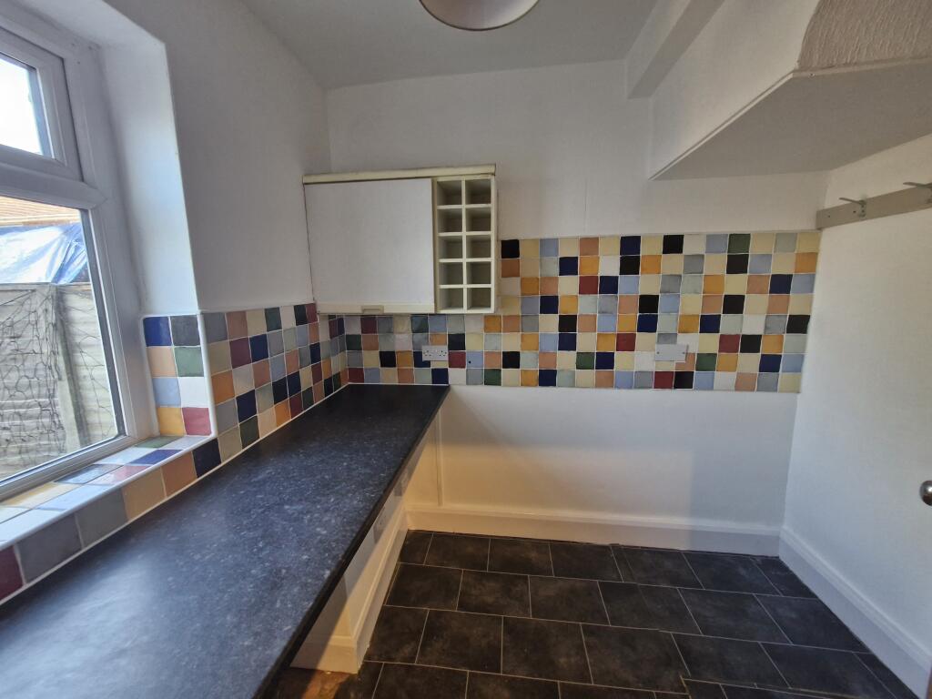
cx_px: 466
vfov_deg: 89.9
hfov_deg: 106.2
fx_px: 350
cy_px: 350
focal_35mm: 13
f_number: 2.2
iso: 160
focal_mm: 1.74
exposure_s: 1/50
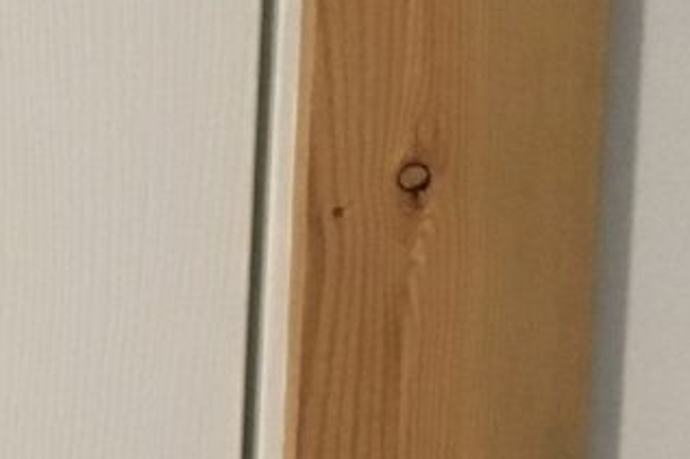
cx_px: -871
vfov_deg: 7.0
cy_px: 461
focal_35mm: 195
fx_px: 3735
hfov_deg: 9.6
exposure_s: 1/30
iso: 200
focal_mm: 4.15
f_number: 2.2
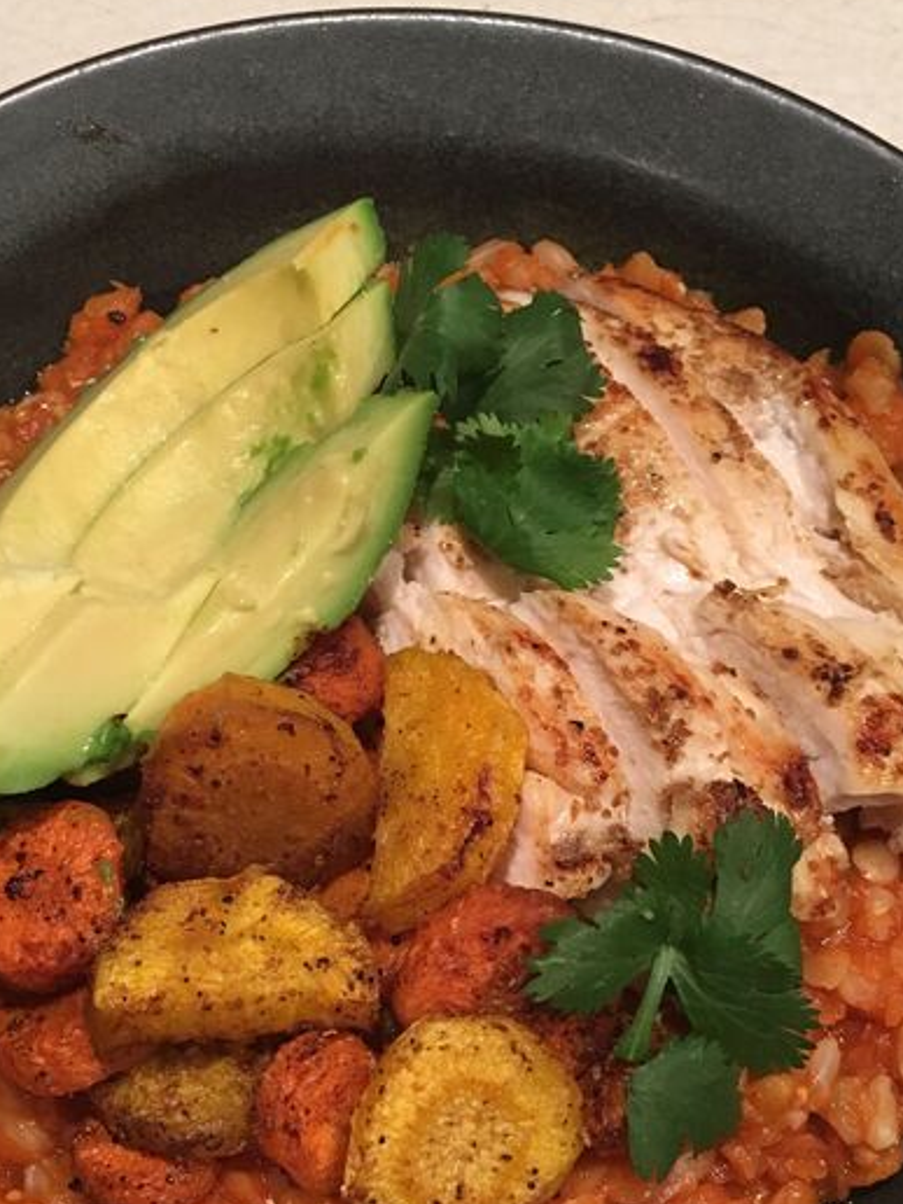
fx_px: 1565
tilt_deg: -67.4
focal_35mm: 45
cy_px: 712
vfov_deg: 41.9
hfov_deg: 32.1
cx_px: 380
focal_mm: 4.15
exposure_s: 1/30
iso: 160
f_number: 2.2
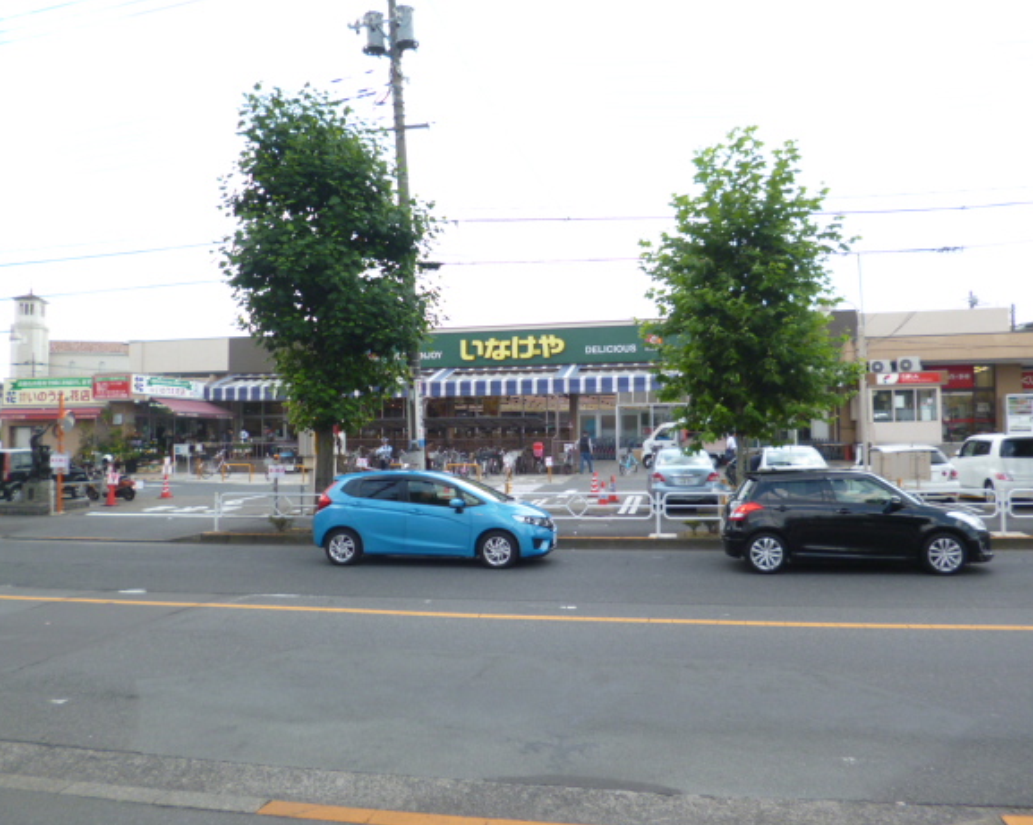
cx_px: 519
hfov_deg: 66.1
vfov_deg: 54.9
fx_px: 794
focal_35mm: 26
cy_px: 401
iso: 100
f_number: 2.5
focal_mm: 4.3
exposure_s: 1/500
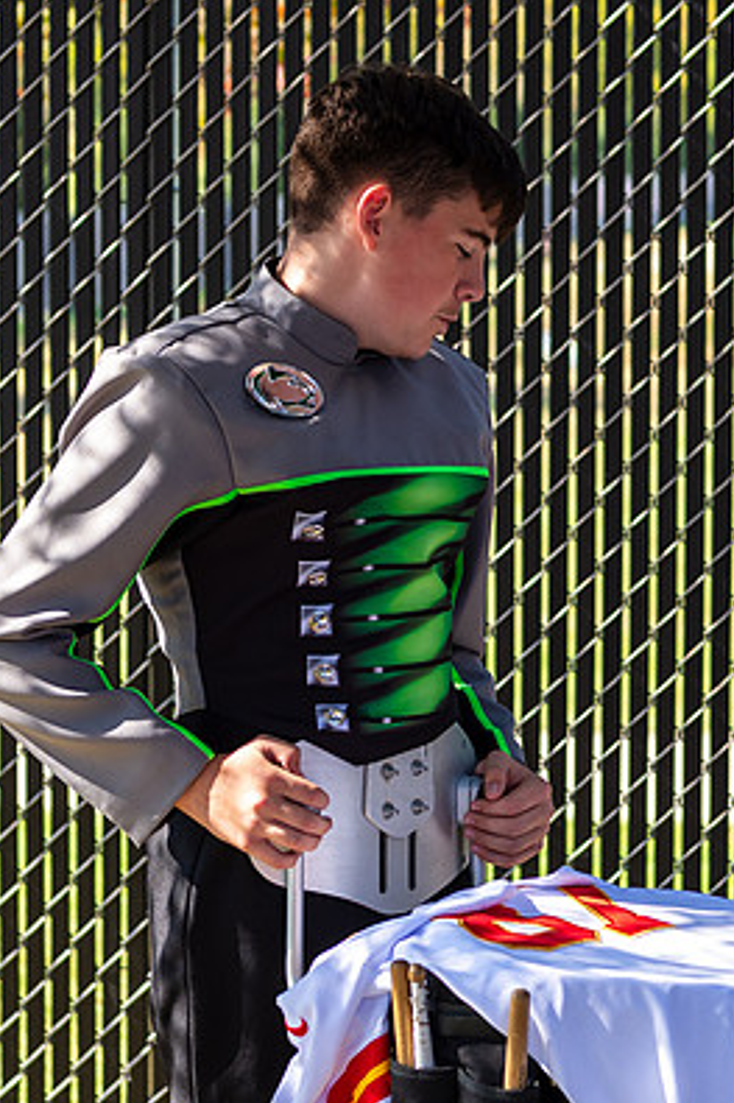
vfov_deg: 14.4
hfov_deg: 9.7
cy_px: 433
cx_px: 431
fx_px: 4346
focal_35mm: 142
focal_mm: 70
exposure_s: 1/1000
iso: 320
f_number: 4
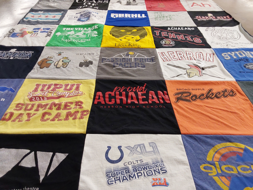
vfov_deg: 49.7
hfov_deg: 63.4
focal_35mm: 28
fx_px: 205
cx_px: 126
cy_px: 95
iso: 125
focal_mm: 2.91
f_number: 1.9
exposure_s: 1/50
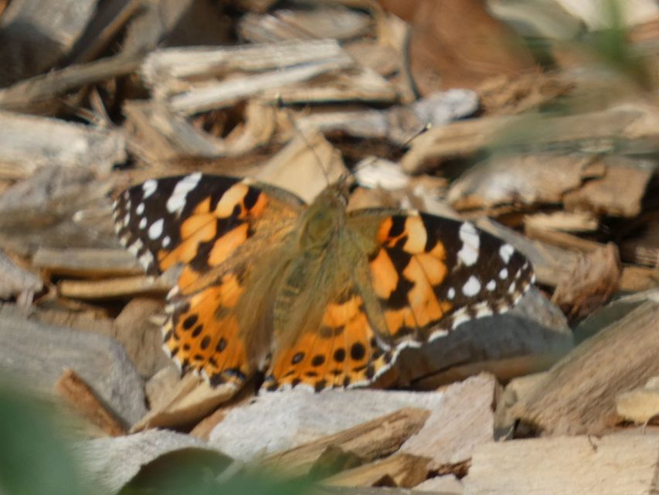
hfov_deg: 1.7
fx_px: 22772
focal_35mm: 1196
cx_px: 330
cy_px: 248
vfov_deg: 1.2
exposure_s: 1/125
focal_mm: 214.2
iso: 80
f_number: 5.9
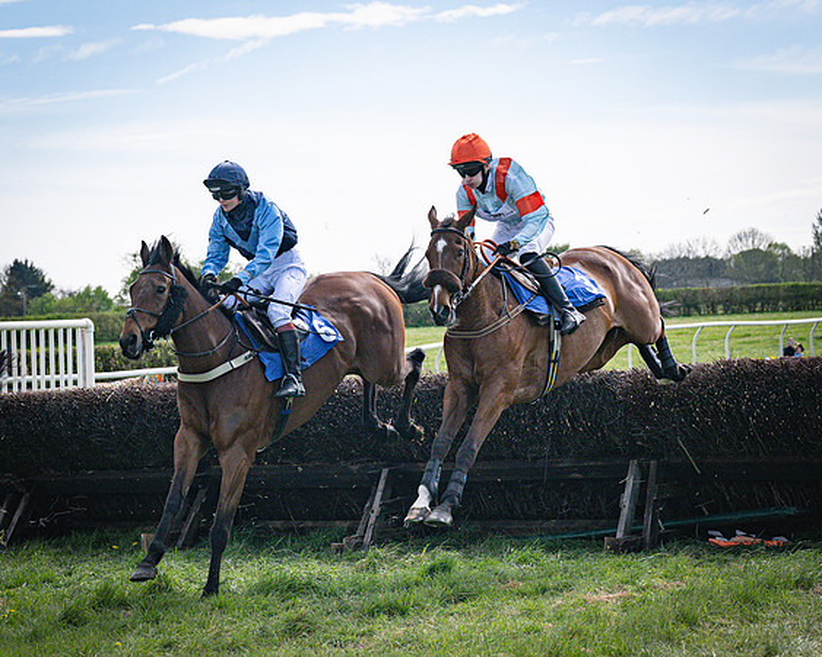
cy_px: 306
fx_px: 2532
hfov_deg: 18.4
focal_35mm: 104
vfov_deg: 14.8
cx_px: 408
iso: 400
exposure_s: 1/4000
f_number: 5
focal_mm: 70
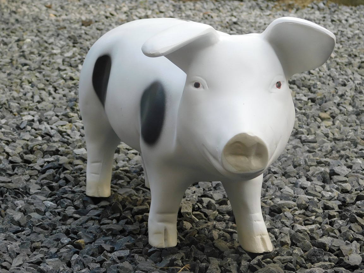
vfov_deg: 16.2
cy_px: 136
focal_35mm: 91
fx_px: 957
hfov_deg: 21.5
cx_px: 182
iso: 125
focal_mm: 16.1
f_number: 4.5
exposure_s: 1/200
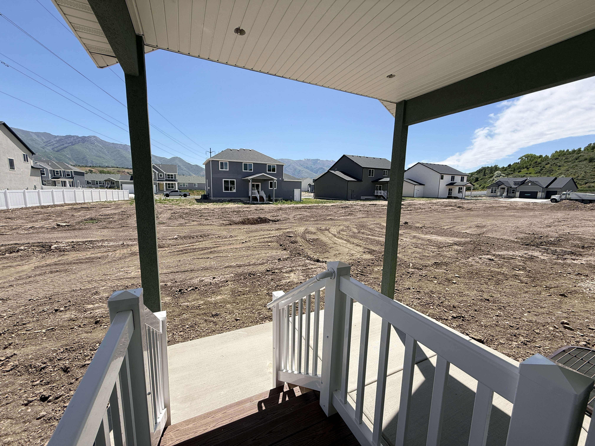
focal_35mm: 14
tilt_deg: -7.3
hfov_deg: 102.1
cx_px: 298
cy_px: 223
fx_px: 241
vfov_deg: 85.7
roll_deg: -1.3
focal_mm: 2.22
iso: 50
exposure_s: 1/1656
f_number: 2.2
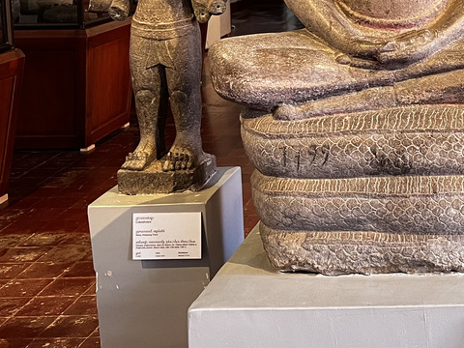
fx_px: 871
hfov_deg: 27.9
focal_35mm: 65
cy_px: 14
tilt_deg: -6.1
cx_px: 476
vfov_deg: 21.9
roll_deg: +0.8
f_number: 1.5
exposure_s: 1/60
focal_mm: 5.7
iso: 200
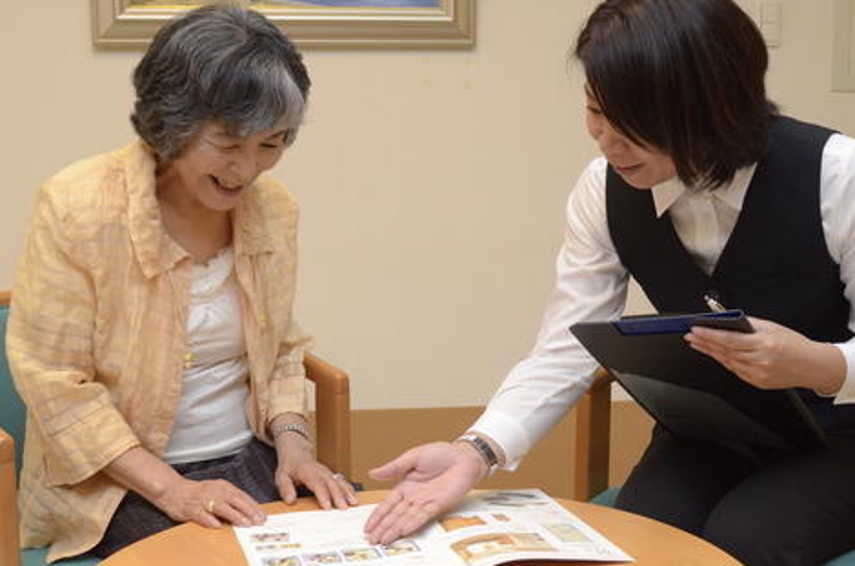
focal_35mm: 46
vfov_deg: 29.1
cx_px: 455
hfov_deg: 42.8
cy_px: 290
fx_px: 1090
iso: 2000
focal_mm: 24
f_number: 5.6
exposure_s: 1/160
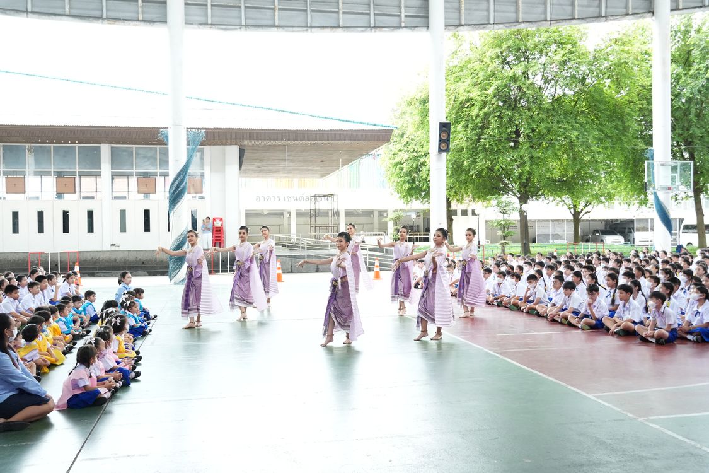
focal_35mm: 34
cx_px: 354
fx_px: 679
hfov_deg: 55.1
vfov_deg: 38.4
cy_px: 236
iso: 2500
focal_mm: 23
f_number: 4
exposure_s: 1/200
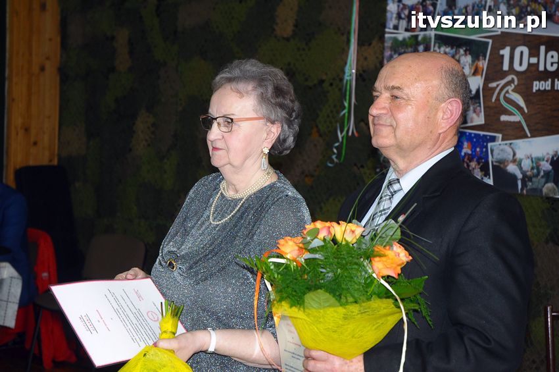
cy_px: 186
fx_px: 1117
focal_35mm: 72
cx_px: 280
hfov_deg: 28.1
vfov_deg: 18.9
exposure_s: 1/60
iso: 640
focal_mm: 48
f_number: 4.5
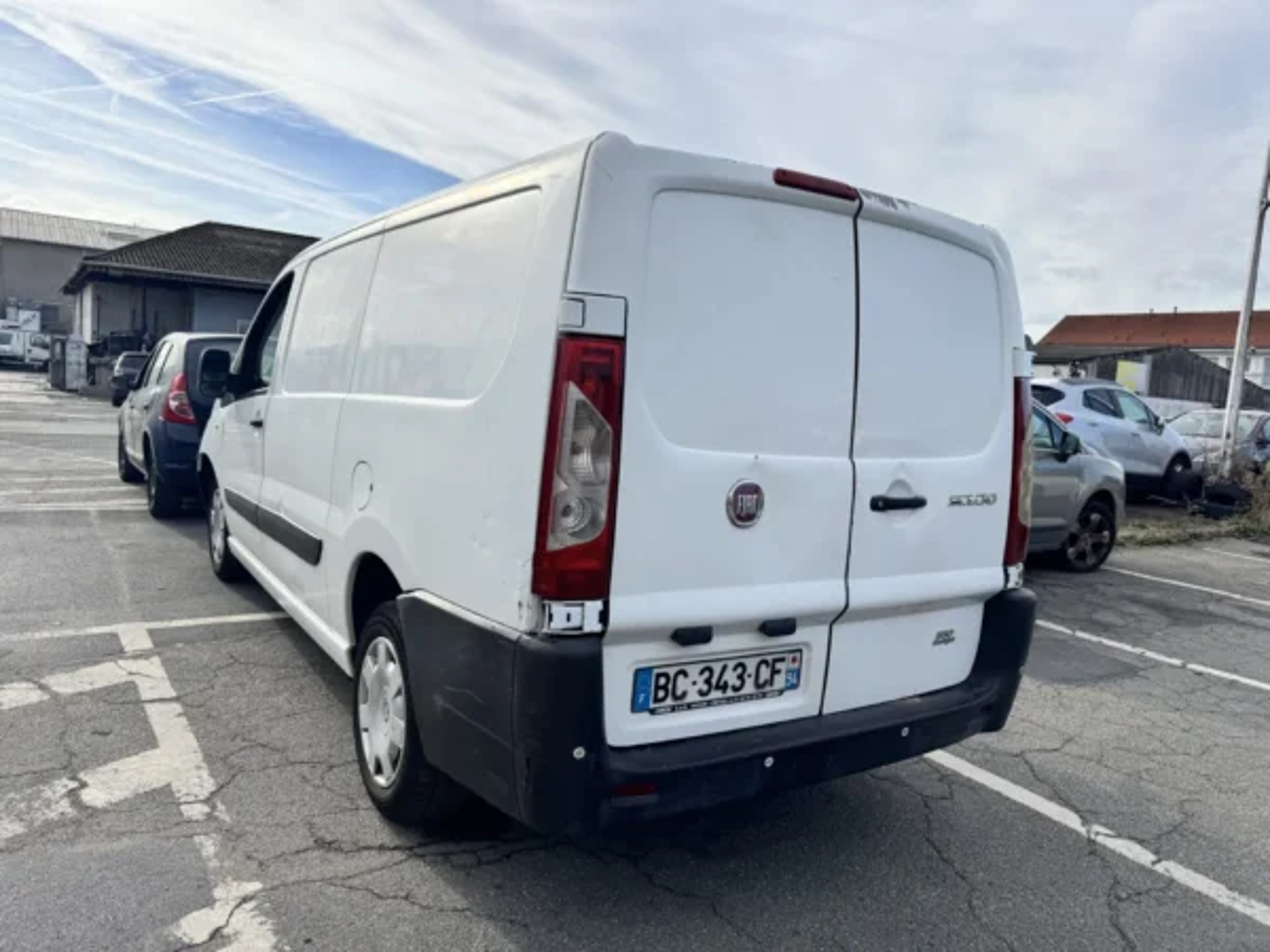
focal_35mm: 24
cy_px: 476
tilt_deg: -3.9
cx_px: 635
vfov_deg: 56.8
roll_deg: -4.8
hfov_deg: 71.6
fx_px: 881
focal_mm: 6.76
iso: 80
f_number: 1.78
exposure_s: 1/4950
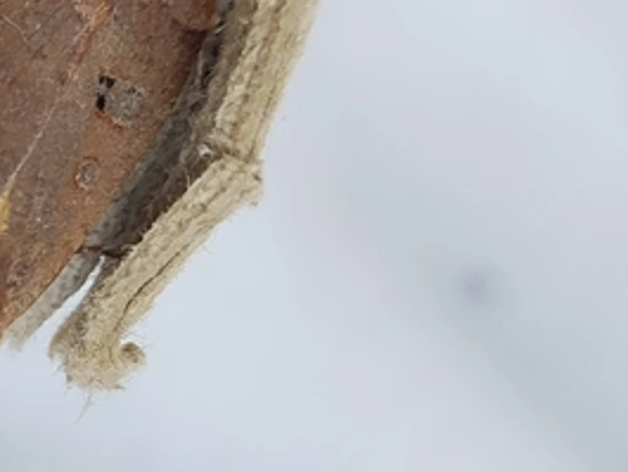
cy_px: 206
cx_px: -69
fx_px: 2105
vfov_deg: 12.8
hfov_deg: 16.4
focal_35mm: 116
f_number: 1.7
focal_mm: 5.31
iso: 100
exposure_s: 1/33
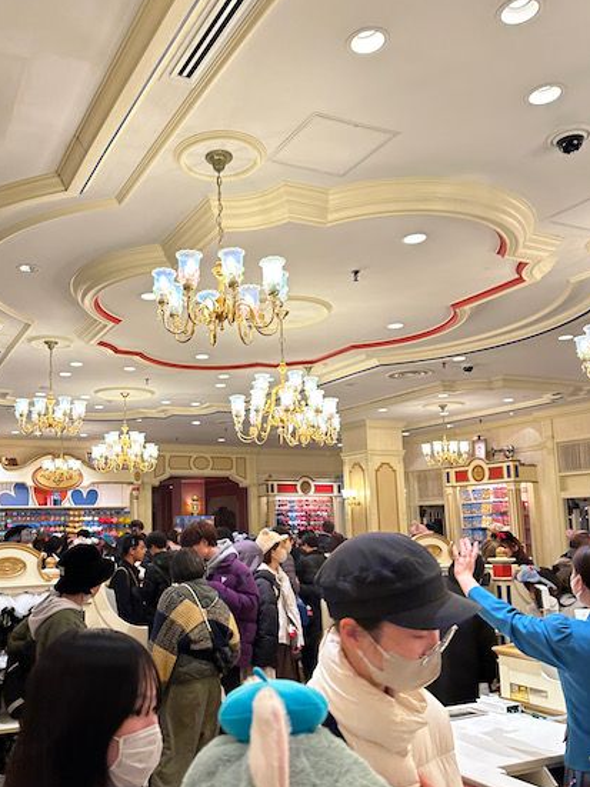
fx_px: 727
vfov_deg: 56.8
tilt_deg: +6.0
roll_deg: -1.7
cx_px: 203
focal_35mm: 32
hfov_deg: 43.6
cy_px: 426
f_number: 1.78
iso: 100
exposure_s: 1/100
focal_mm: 6.86
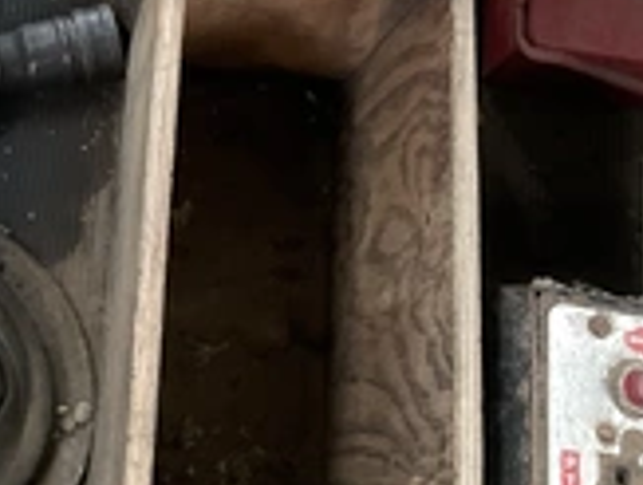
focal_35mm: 71
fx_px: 1322
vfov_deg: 19.6
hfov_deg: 25.5
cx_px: -47
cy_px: -99
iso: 100
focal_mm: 3
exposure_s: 1/60
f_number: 1.8
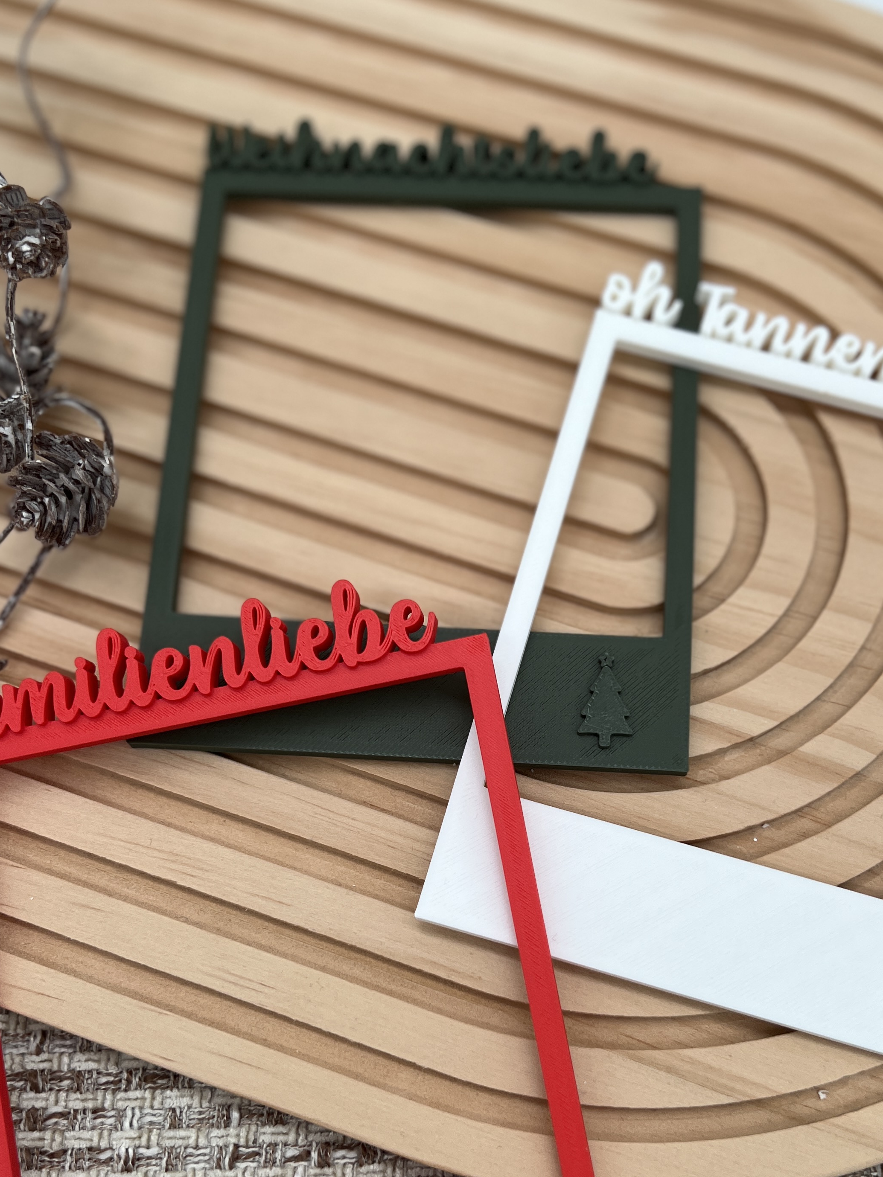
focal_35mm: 38
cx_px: 477
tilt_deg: -73.4
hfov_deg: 37.7
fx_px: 1293
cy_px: 785
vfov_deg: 48.2
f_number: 1.5
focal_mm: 5.7
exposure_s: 1/887
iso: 50
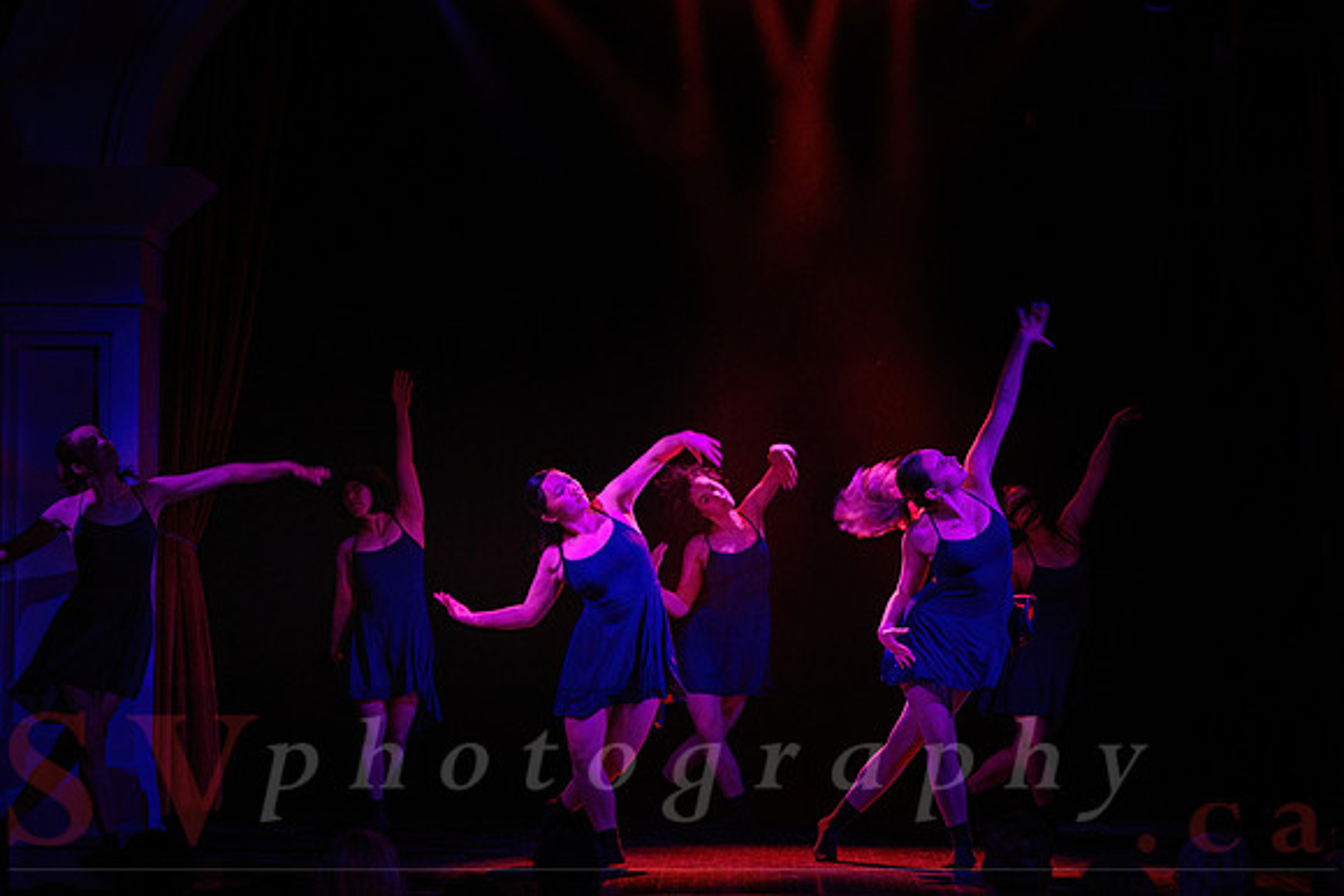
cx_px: 726
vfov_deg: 12.5
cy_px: 420
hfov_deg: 18.6
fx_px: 4098
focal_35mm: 110
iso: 1600
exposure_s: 1/200
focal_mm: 100
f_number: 2.8
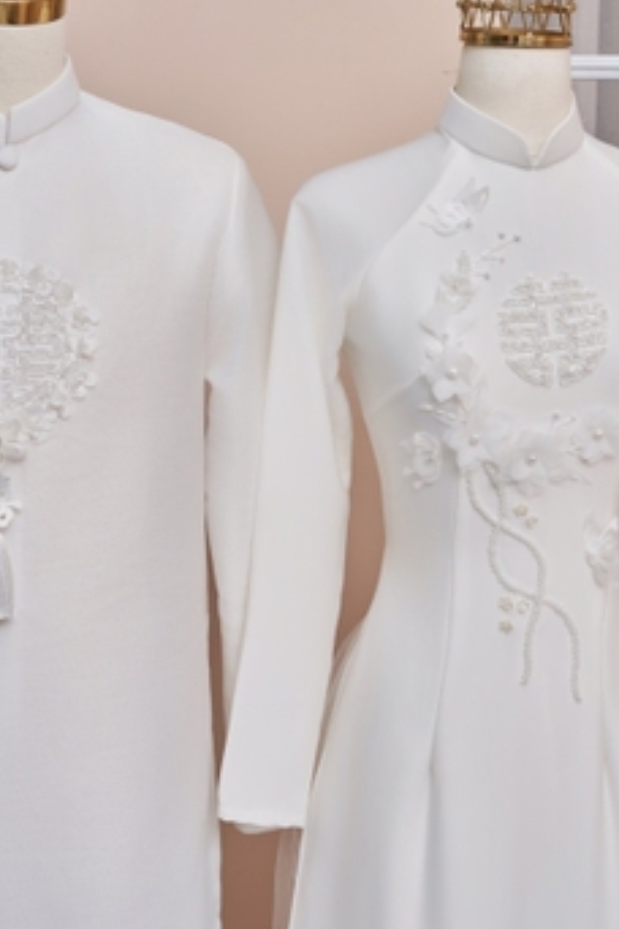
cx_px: 358
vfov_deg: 30.1
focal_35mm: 67
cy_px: 416
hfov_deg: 20.3
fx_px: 1724
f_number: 8
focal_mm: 47.6
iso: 320
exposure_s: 1/160
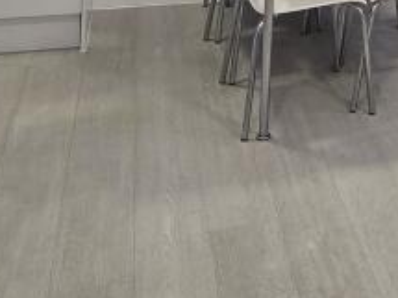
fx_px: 712
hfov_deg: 27.5
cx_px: 478
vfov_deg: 20.2
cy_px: -154
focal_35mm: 62
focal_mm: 2.2
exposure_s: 1/50
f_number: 2.2
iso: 125
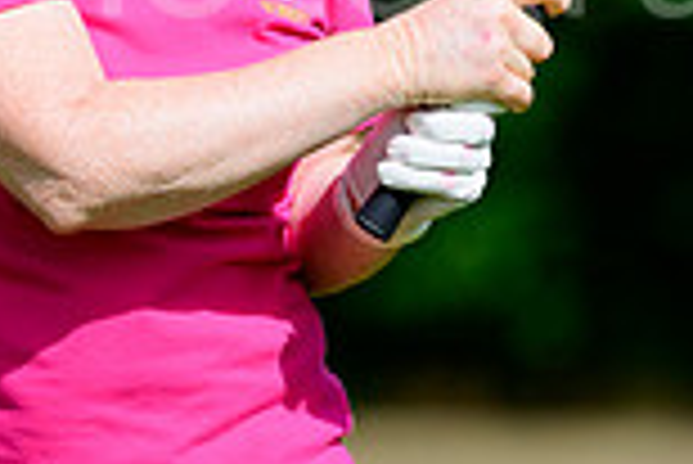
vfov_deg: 0.9
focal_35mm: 1505
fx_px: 28998
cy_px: -268
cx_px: 500
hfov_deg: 1.4
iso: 400
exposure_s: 1/2500
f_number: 5.6
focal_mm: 400
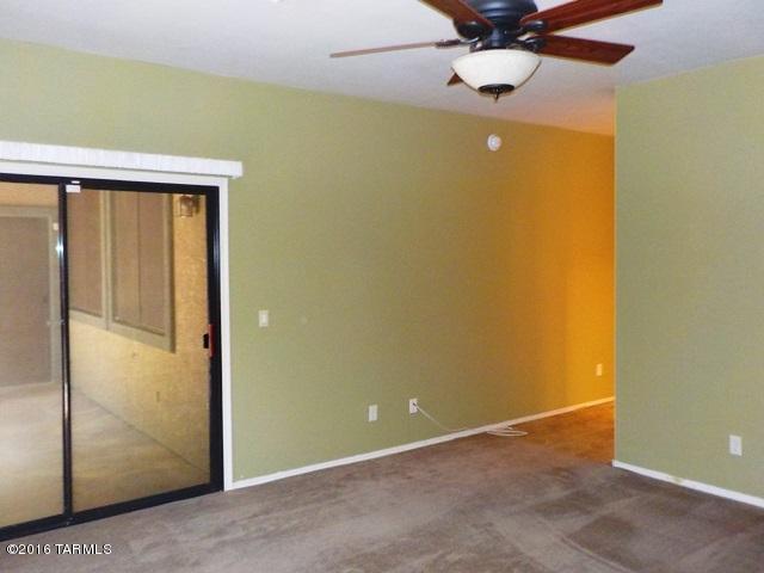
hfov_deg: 60.0
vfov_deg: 46.8
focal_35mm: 30
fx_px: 662
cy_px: 286
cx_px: 382
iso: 500
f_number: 3.3
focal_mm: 4.1
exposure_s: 1/15
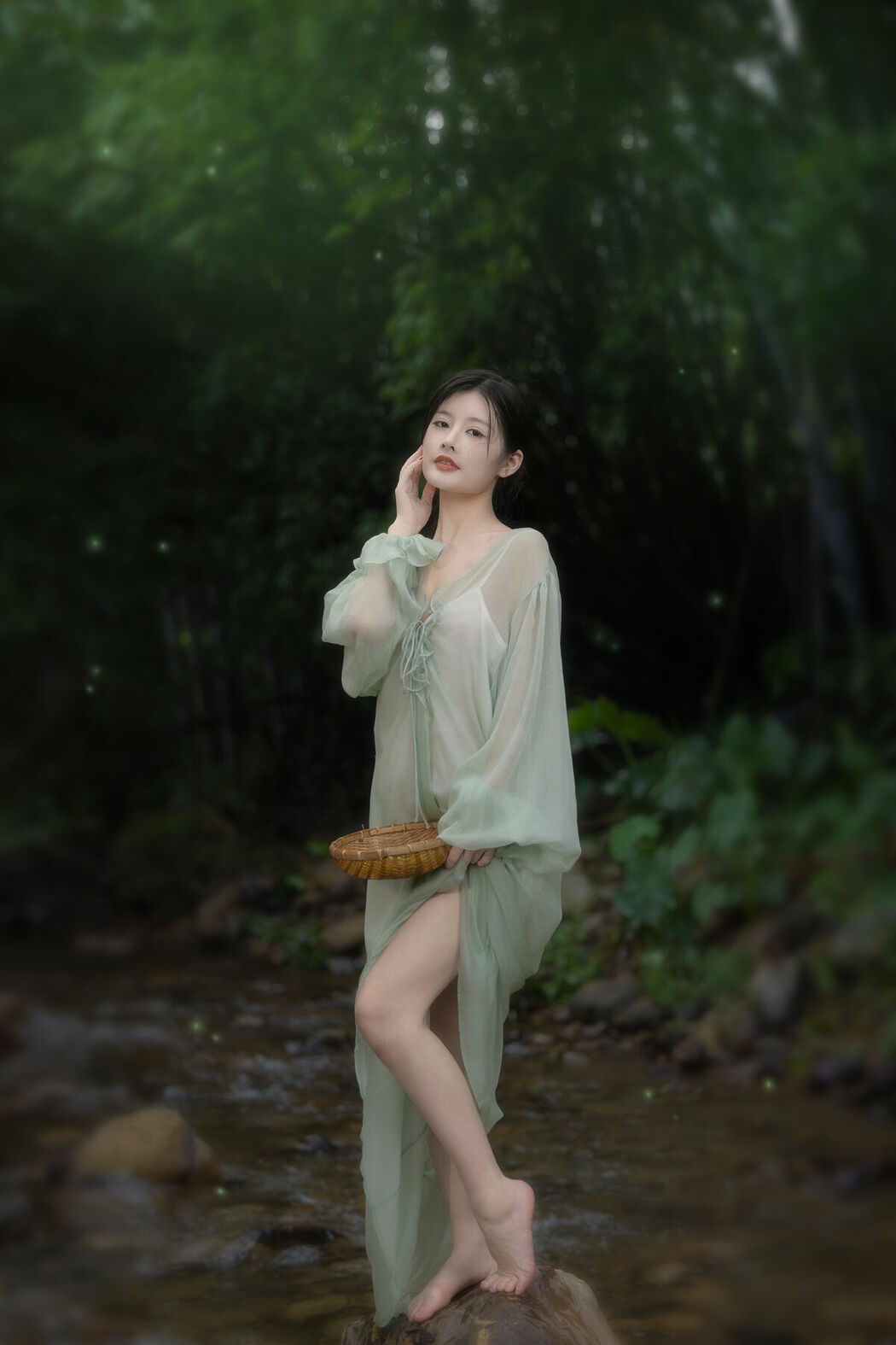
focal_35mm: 69
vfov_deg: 29.2
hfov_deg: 19.7
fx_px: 2576
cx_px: 448
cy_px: 672
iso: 100
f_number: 2.8
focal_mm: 70
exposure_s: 1/200
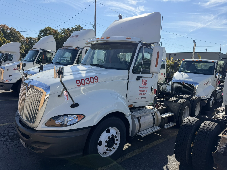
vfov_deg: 56.8
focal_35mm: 24
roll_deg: -3.5
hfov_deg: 71.6
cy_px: 85
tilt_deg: -7.3
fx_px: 157
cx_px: 114
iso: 100
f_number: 1.78
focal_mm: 6.76
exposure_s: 1/5319
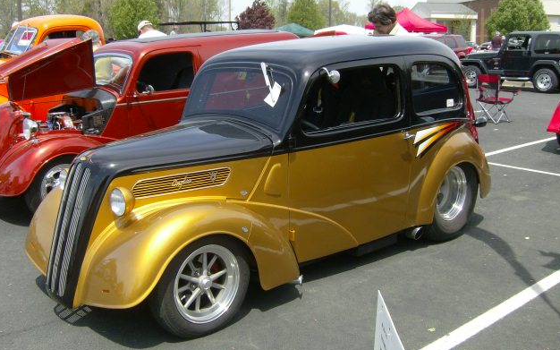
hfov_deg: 50.4
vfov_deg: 32.7
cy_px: 155
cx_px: 278
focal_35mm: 39
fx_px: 595
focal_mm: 6
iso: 100
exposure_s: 1/394
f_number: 4.7
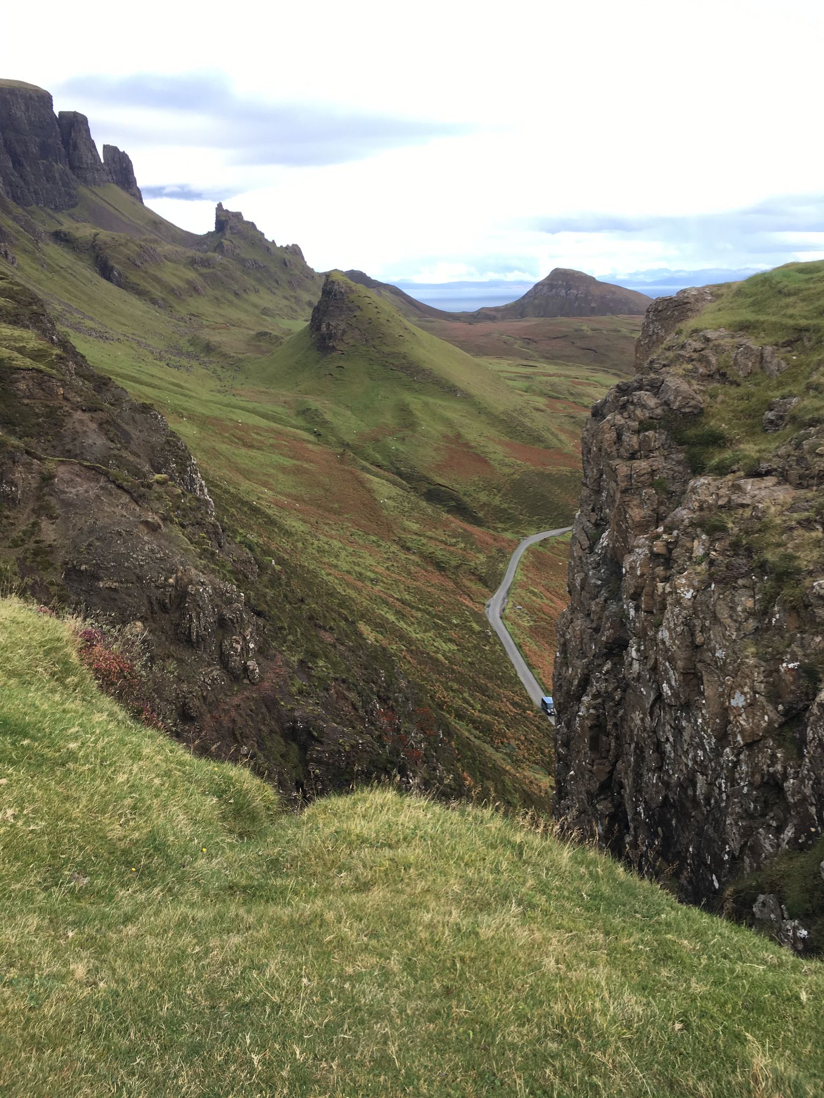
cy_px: 549
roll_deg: +0.3
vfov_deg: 61.7
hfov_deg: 48.2
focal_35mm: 29
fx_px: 920
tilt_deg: -16.5
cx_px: 412
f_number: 2.2
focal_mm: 4.15
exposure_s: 1/333
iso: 25
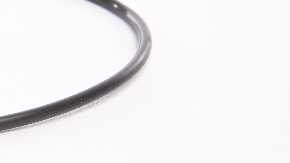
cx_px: -83
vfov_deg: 8.0
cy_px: 91
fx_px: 1161
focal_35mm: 151
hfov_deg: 13.7
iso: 125
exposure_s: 1/125
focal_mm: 49
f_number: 9
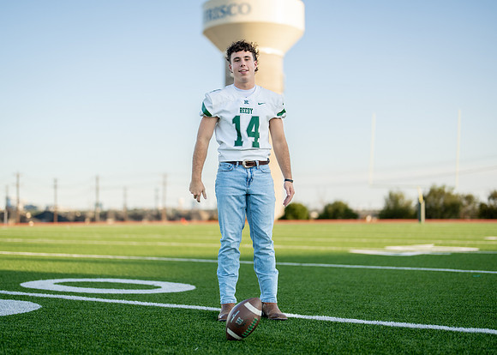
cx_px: 248
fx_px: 771
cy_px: 178
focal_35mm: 55
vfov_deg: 25.9
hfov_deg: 35.7
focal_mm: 50
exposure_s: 1/2500
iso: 100
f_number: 1.2
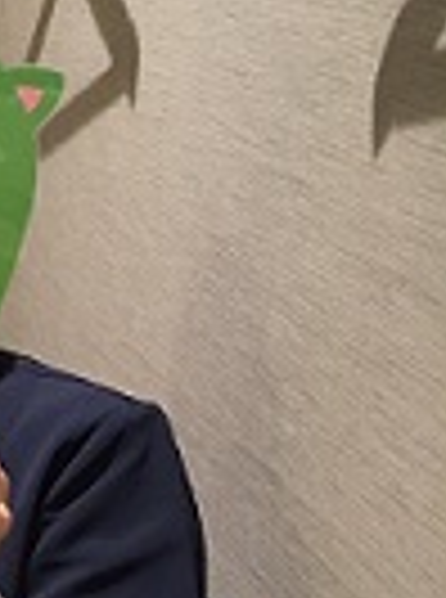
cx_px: -360
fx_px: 1813
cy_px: 629
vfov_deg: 18.2
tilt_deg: -24.2
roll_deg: +1.9
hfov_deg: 12.7
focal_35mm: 105
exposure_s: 1/30
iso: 100
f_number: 2.2
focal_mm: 4.15
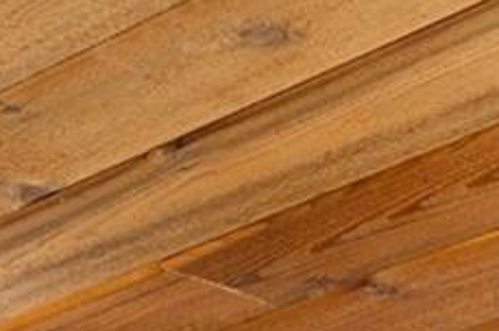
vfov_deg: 6.0
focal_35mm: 224
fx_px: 3100
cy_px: 565
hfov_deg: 8.9
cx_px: 830
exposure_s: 1/25
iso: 400
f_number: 7.1
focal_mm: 50
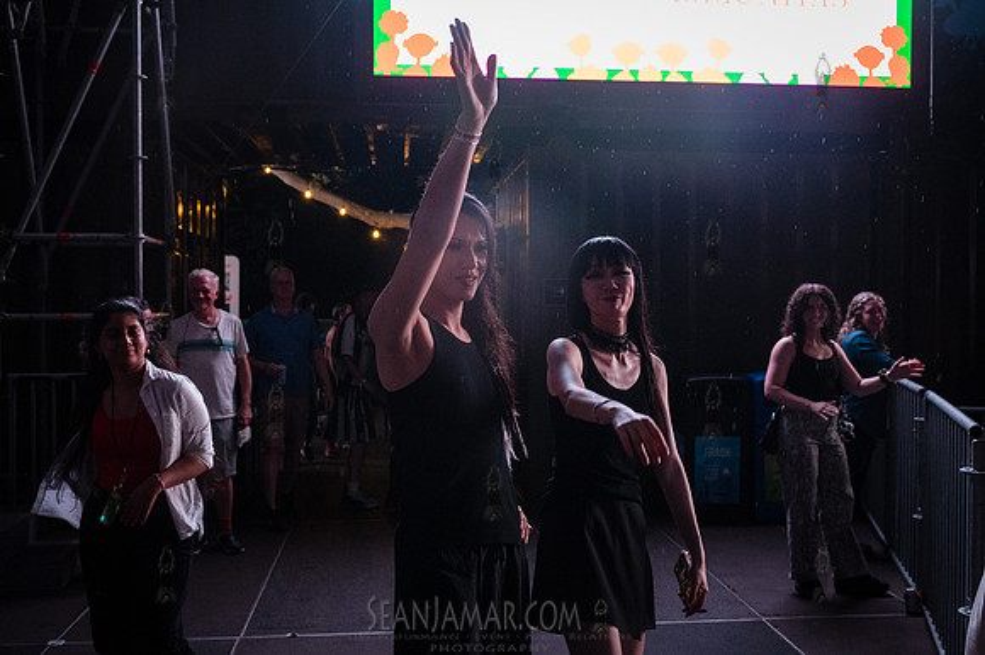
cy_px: 328
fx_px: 999
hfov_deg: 52.5
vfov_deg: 36.3
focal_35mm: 37
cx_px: 492
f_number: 4
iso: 8000
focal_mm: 35
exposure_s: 1/400
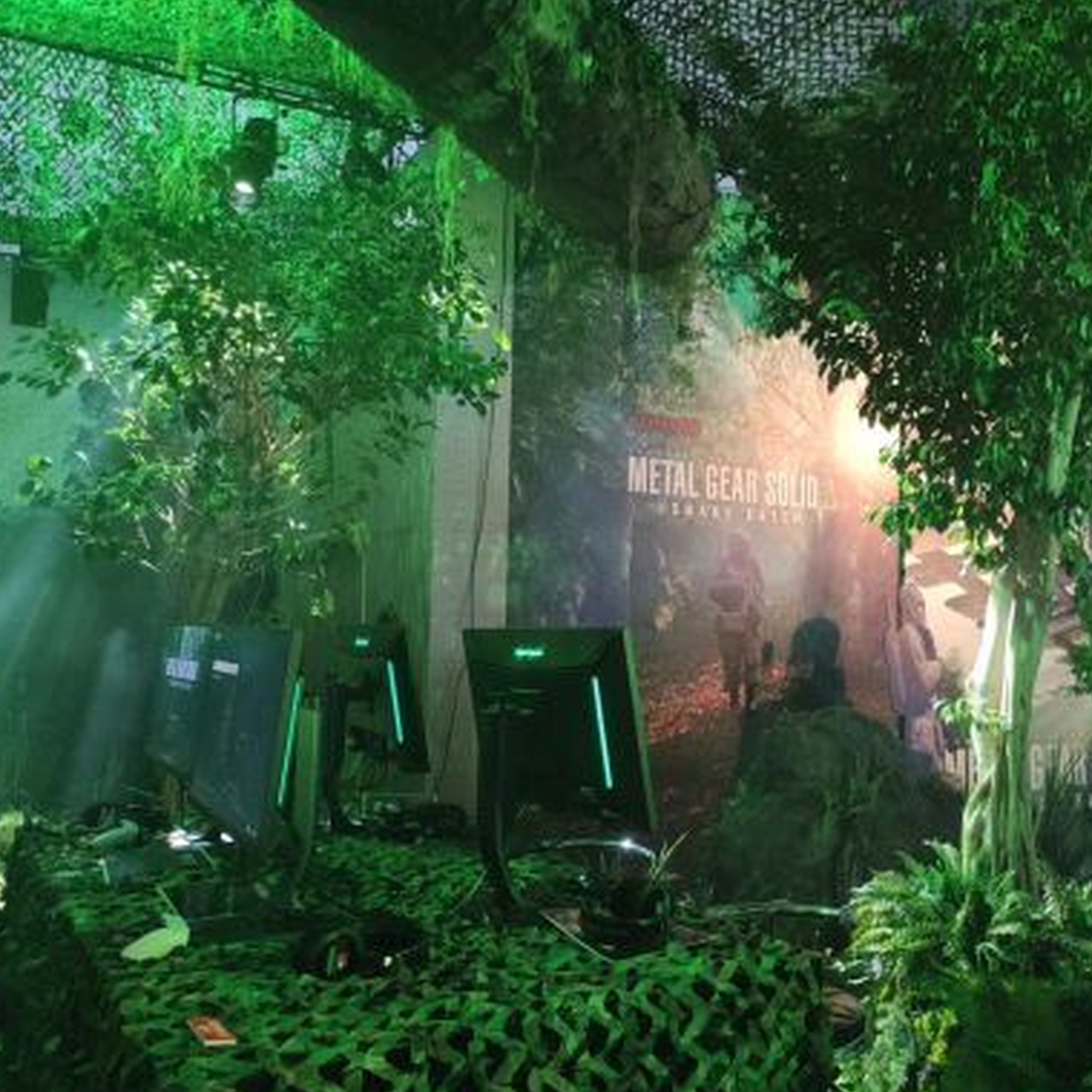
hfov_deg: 51.9
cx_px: 695
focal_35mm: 31
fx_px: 1106
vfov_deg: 52.5
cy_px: 549
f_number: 1.75
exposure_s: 1/50
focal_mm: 4.75
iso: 2152
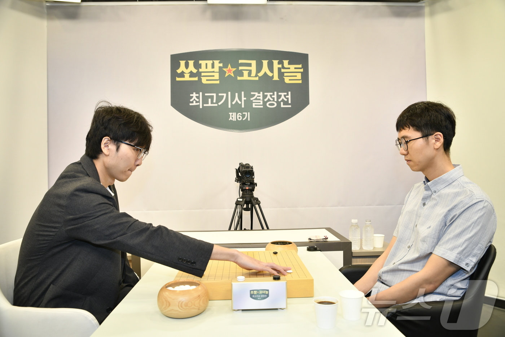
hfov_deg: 63.7
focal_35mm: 29
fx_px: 407
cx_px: 252
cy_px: 168
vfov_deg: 45.0
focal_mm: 29
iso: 800
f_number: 4
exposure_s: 1/100
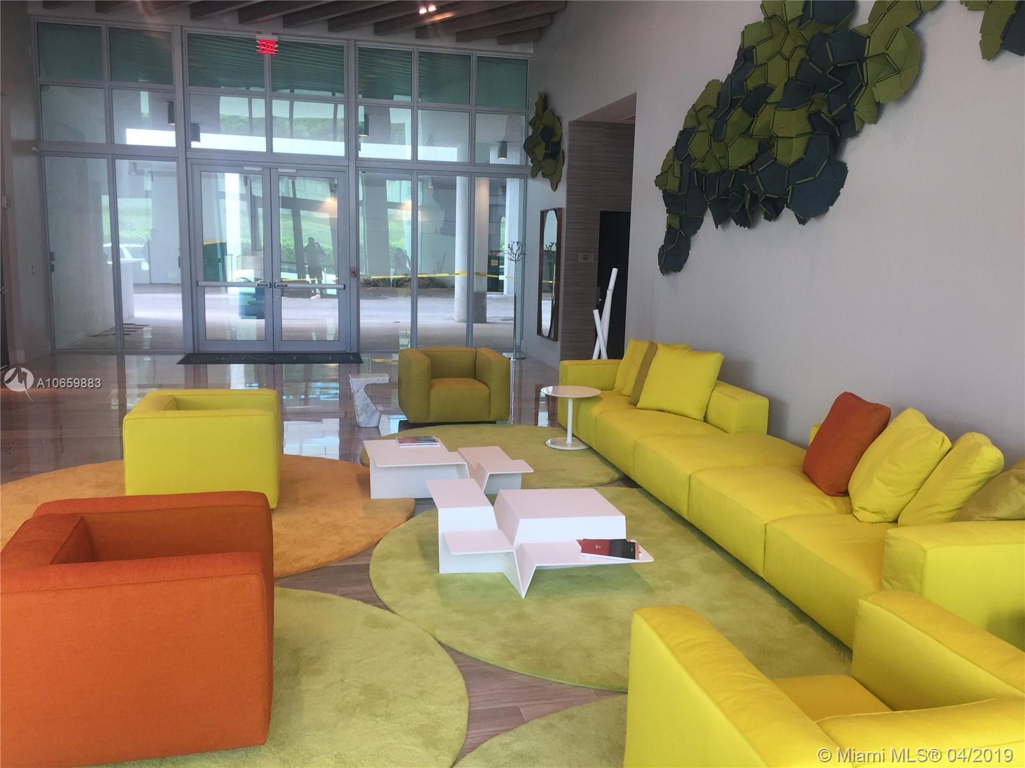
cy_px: 384
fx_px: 859
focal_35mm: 29
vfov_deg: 48.2
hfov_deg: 61.7
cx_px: 512
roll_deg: -2.6
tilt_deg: -9.4
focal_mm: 4.15
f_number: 2.2
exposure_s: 1/60
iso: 40
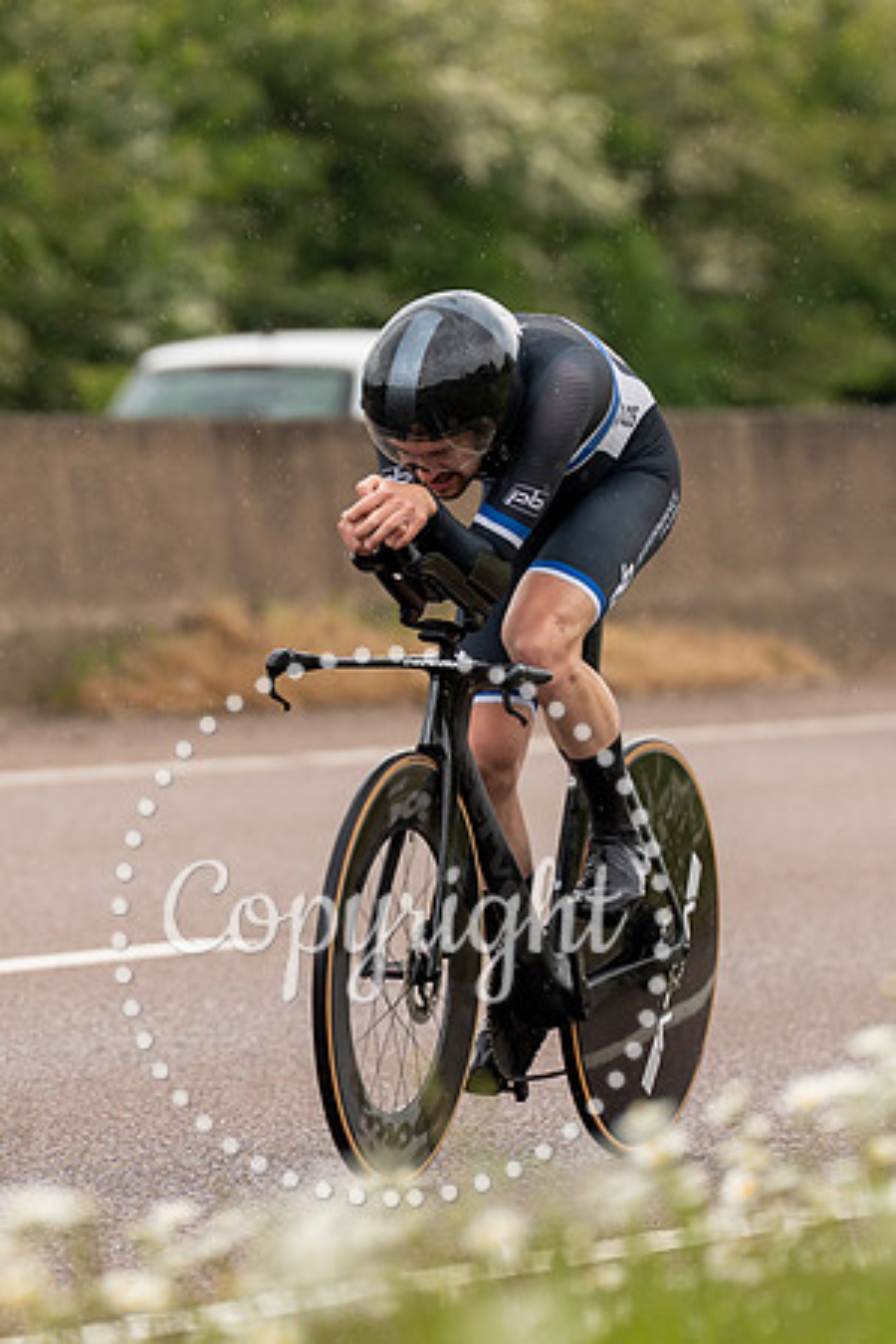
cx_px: 549
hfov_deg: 3.6
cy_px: 557
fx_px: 14196
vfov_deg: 5.4
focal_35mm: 380
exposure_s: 1/1000
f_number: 3.5
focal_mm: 200
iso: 500
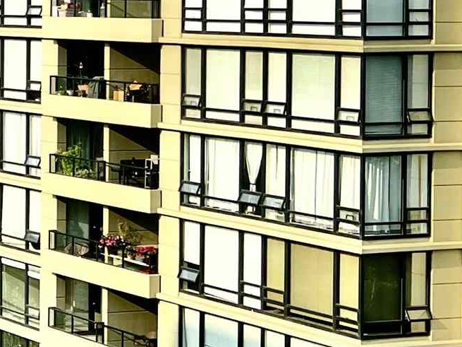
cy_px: 9
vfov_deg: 12.0
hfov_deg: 13.6
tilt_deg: -1.7
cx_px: -488
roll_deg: -0.6
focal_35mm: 122
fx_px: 1628
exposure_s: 1/2353
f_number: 1.5
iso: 50
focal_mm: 5.7
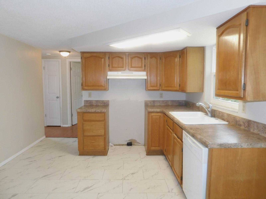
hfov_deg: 73.9
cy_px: 100
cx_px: 133
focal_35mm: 23
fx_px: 177
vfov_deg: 58.9
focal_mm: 4
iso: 140
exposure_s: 1/30
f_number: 3
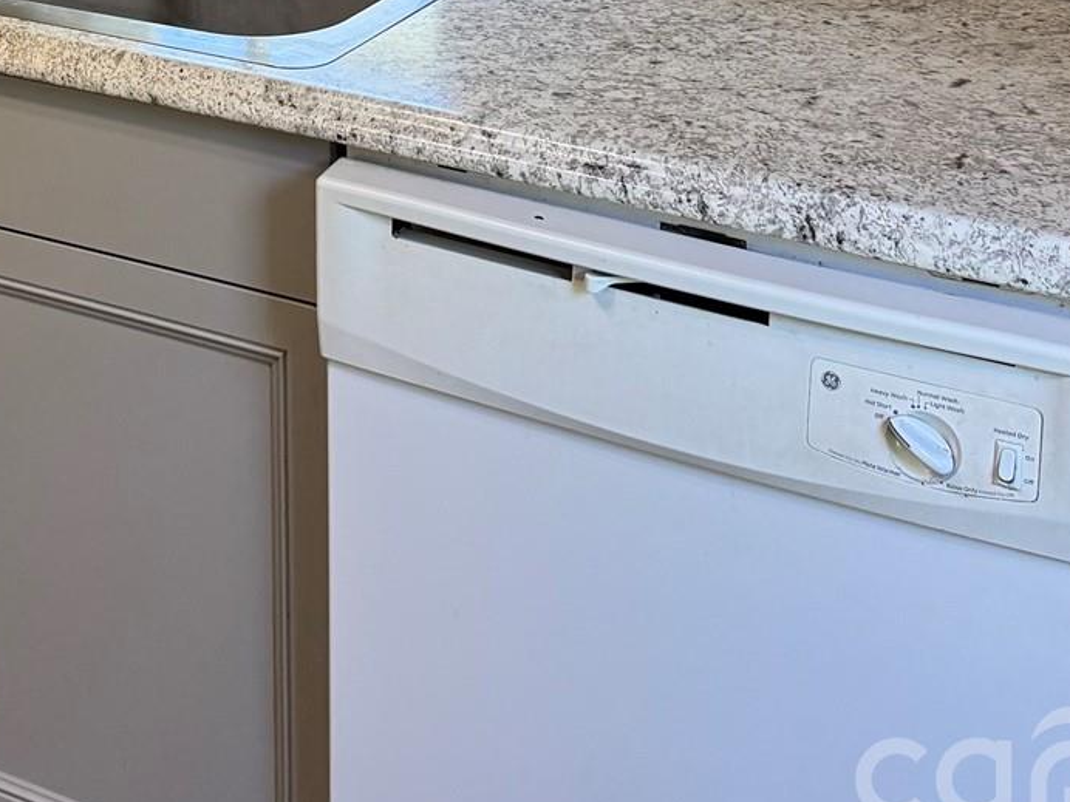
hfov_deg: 26.8
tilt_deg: -9.2
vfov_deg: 18.9
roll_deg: +0.5
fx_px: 2195
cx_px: 203
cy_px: -291
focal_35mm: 71
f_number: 1.78
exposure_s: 1/120
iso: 160
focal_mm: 6.76
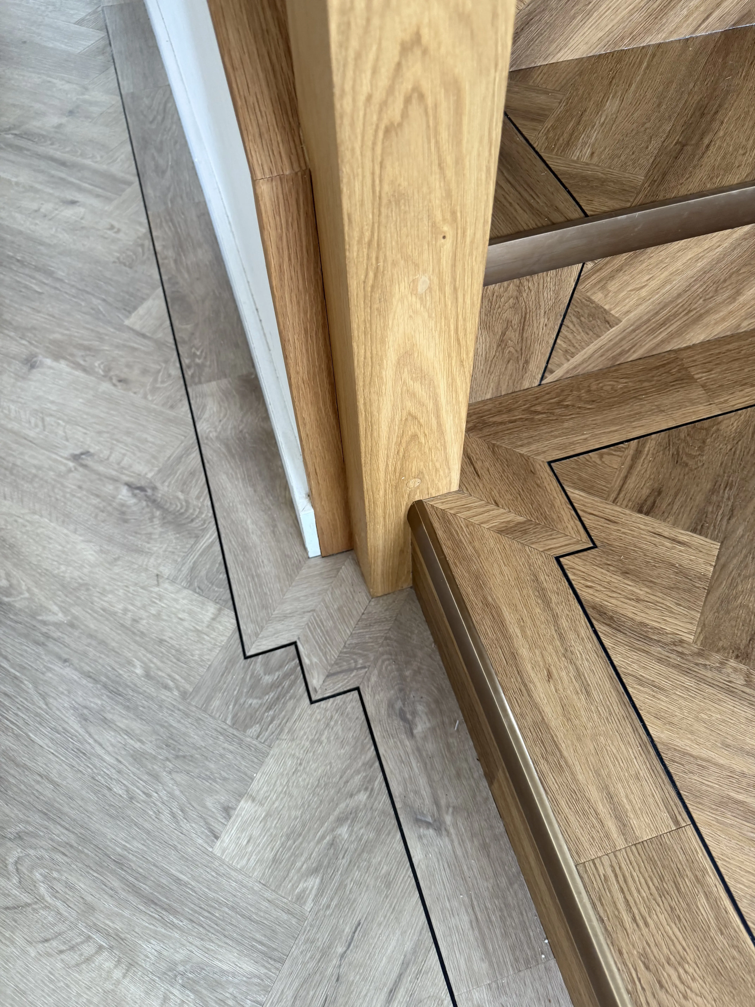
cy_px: 504
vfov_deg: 71.6
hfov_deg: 56.8
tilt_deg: -56.2
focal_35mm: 24
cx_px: 378
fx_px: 698
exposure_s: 1/60
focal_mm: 6.76
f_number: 1.78
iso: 250
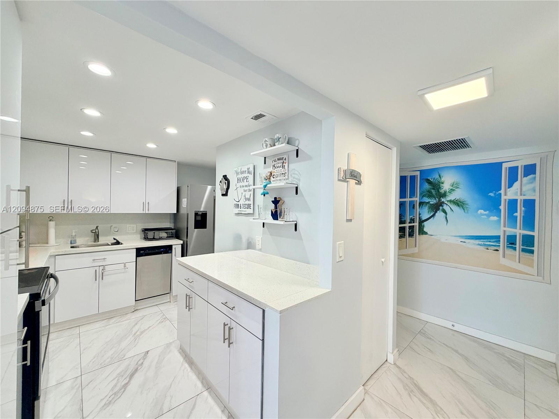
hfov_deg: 102.1
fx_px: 226
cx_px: 280
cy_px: 210
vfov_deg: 85.7
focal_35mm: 14
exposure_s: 1/120
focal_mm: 2.22
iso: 160
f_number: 2.2
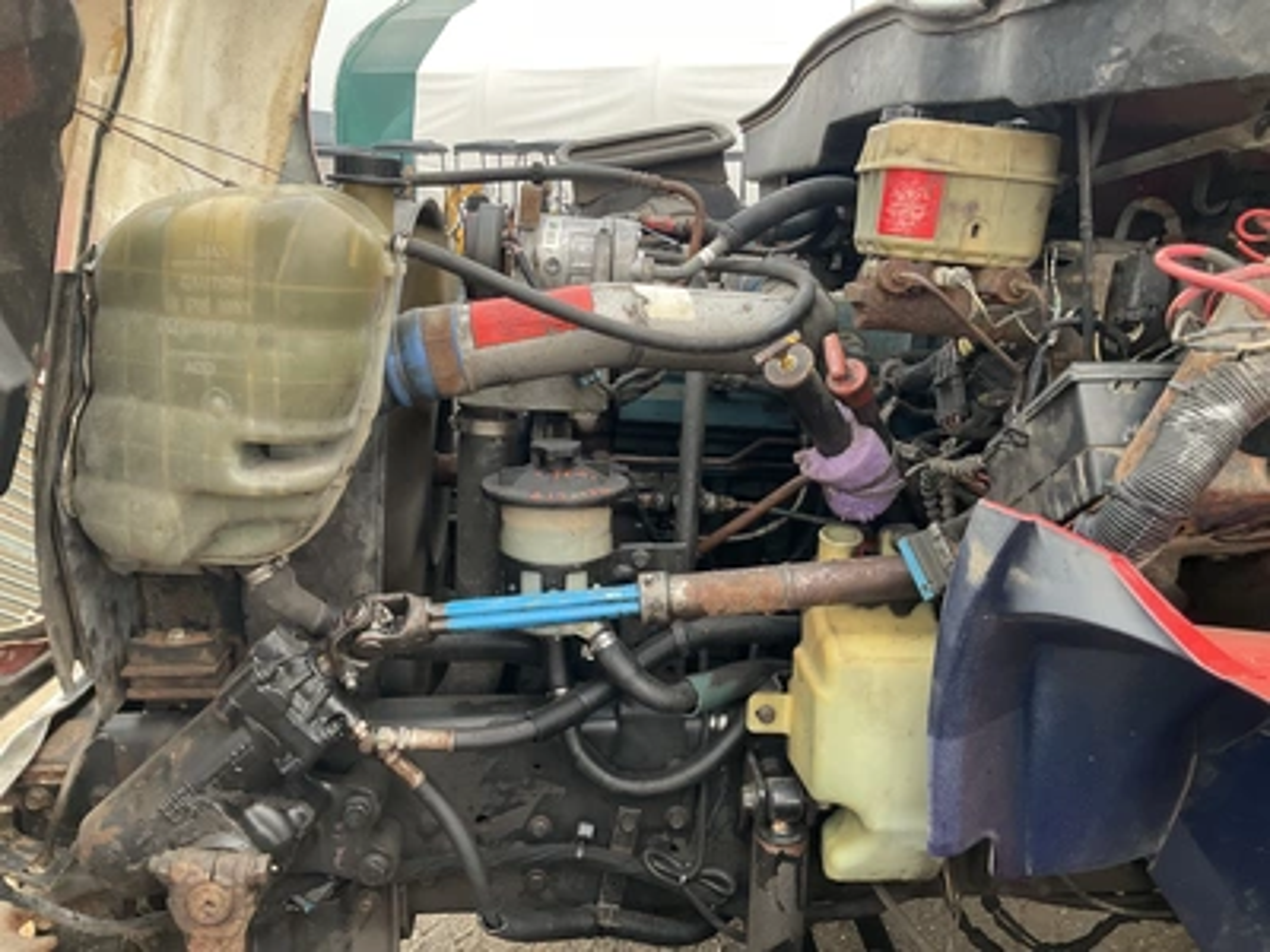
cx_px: 635
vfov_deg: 48.2
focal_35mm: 29
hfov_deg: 61.7
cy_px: 476
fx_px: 1064
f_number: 1.8
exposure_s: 1/122
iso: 40
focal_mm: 3
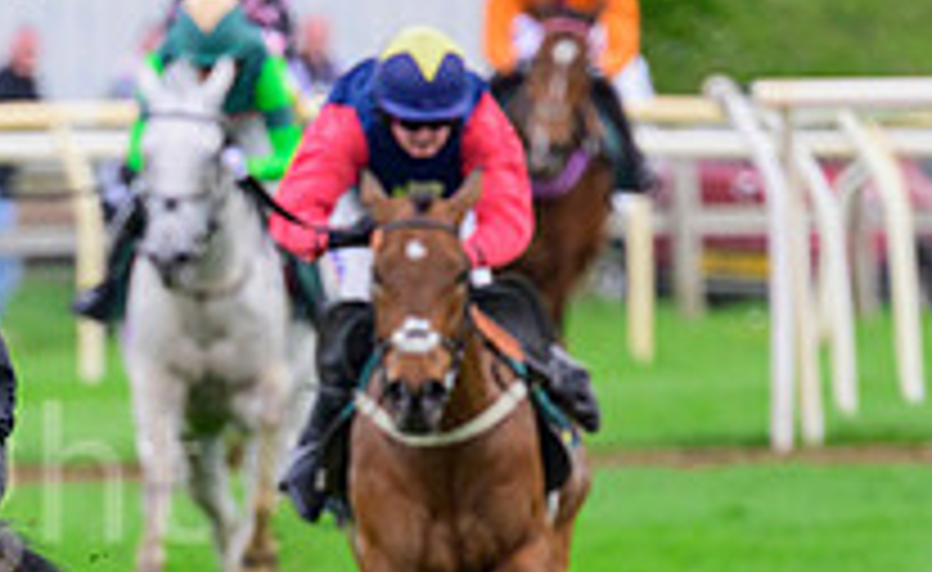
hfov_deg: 1.4
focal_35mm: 1533
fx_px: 38739
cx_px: -91
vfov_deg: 0.8
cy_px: 1103
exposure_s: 1/1600
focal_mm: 400
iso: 1000
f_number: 6.3
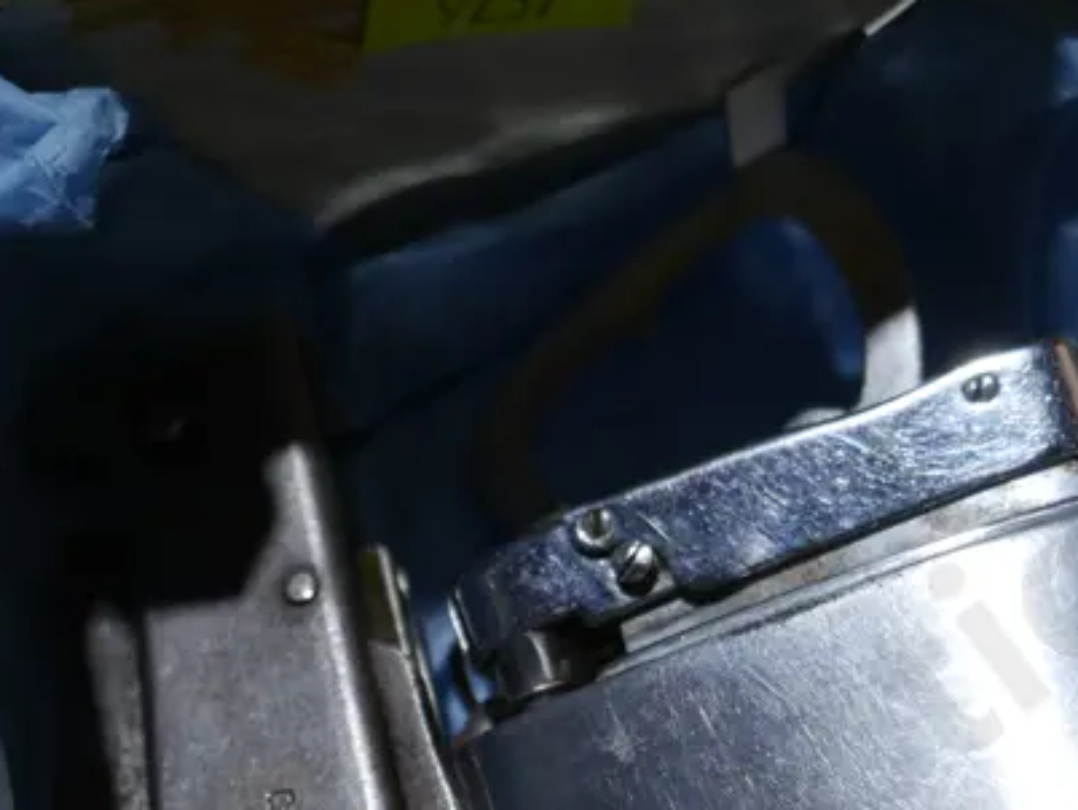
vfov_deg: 13.0
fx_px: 3490
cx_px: 764
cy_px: 833
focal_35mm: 112
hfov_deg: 17.5
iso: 200
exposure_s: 1/100
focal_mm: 22
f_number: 5
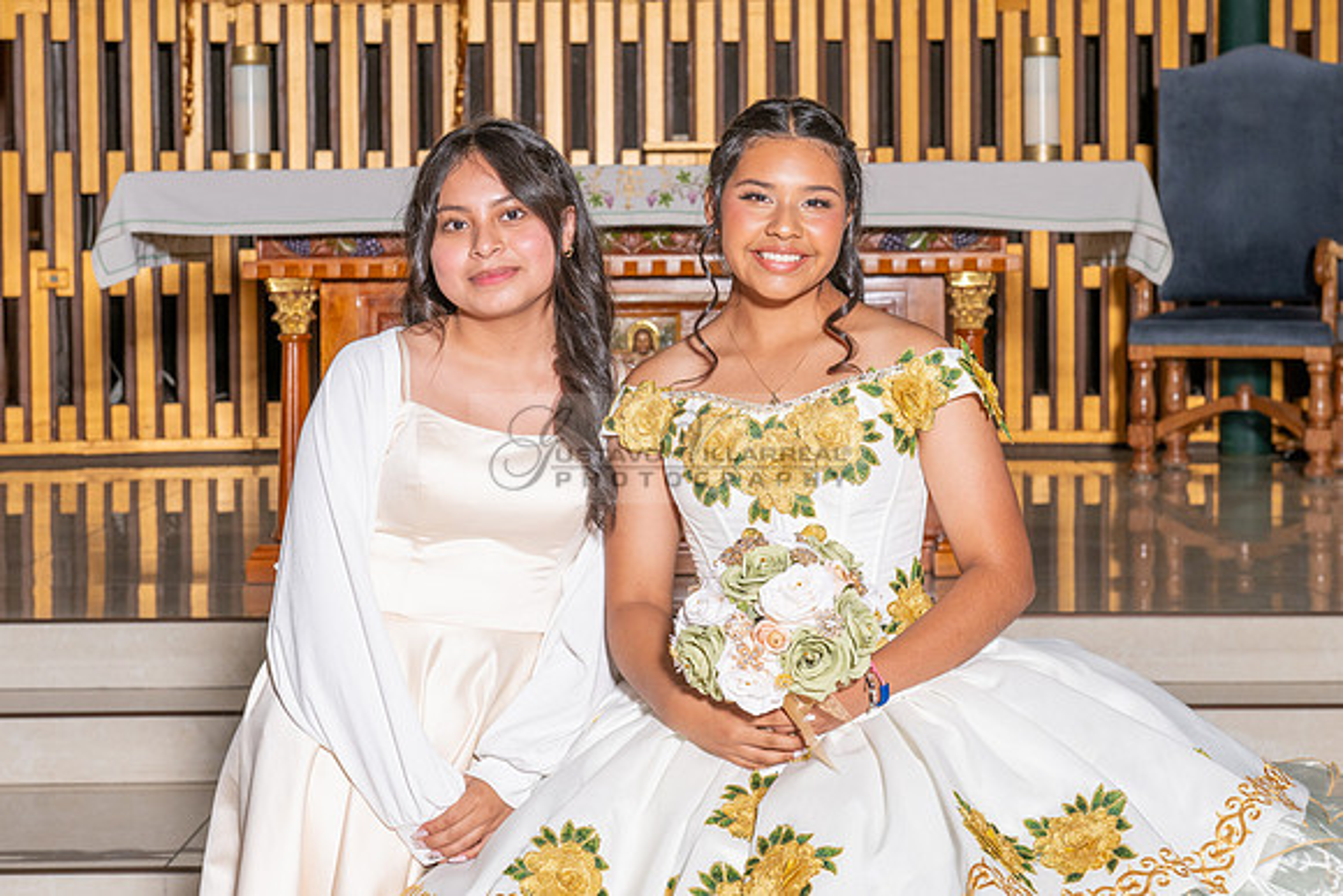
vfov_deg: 18.1
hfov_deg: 26.9
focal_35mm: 75
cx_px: 699
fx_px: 2804
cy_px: 364
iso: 320
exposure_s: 1/160
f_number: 7.1
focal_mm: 62
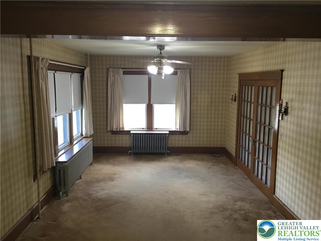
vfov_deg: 45.4
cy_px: 120
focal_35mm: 31
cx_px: 160
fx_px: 287
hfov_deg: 58.4
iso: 64
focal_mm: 3.3
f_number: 2.4
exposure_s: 1/30
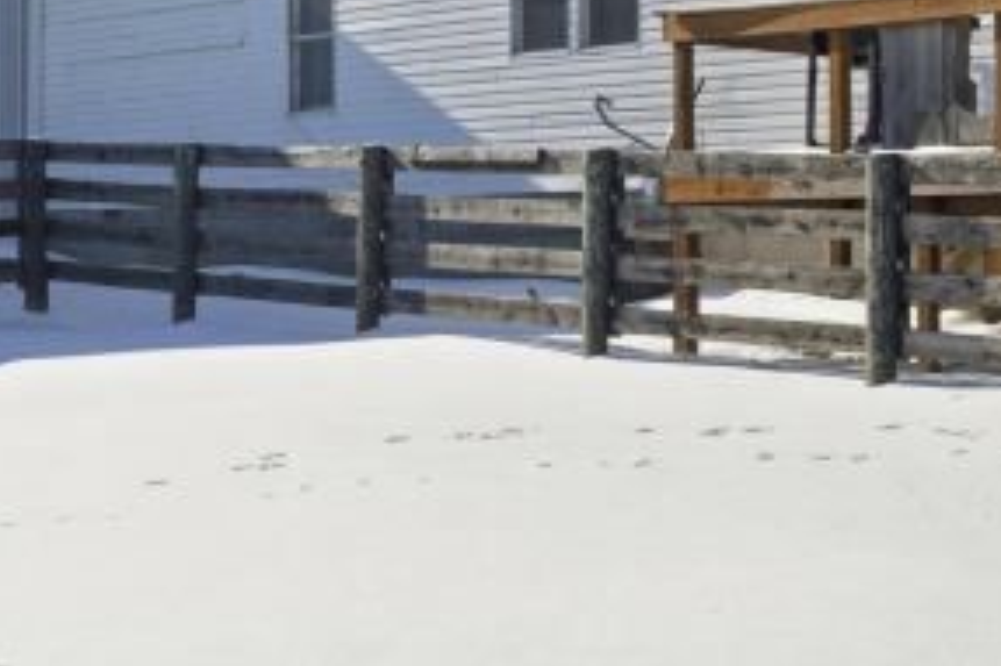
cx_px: 1217
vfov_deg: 15.1
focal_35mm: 89
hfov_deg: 21.2
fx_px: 2473
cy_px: 35
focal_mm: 34
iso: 800
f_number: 9
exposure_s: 1/8000
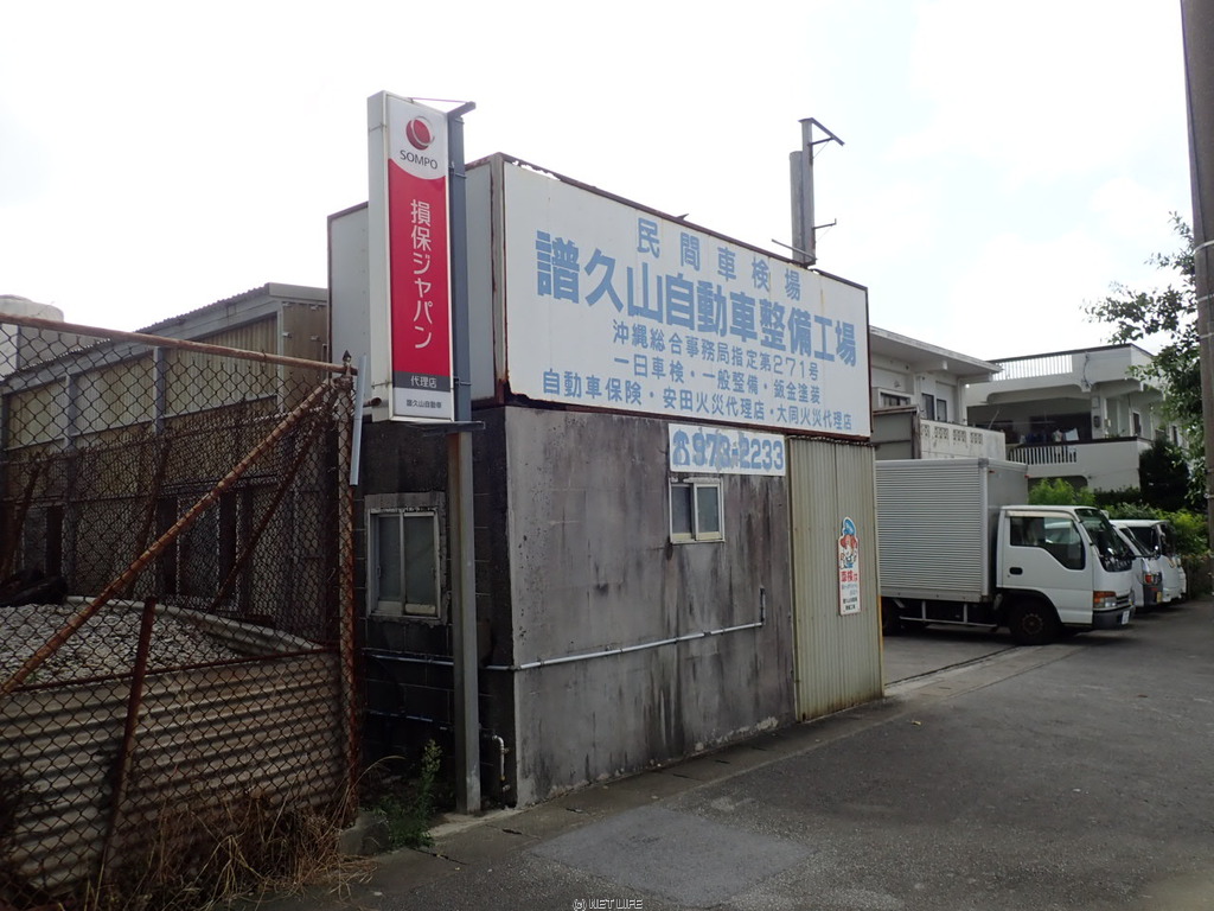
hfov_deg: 63.4
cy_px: 456
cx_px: 607
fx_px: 982
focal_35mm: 28
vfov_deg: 49.7
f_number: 3.2
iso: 100
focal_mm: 5.14
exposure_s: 1/640
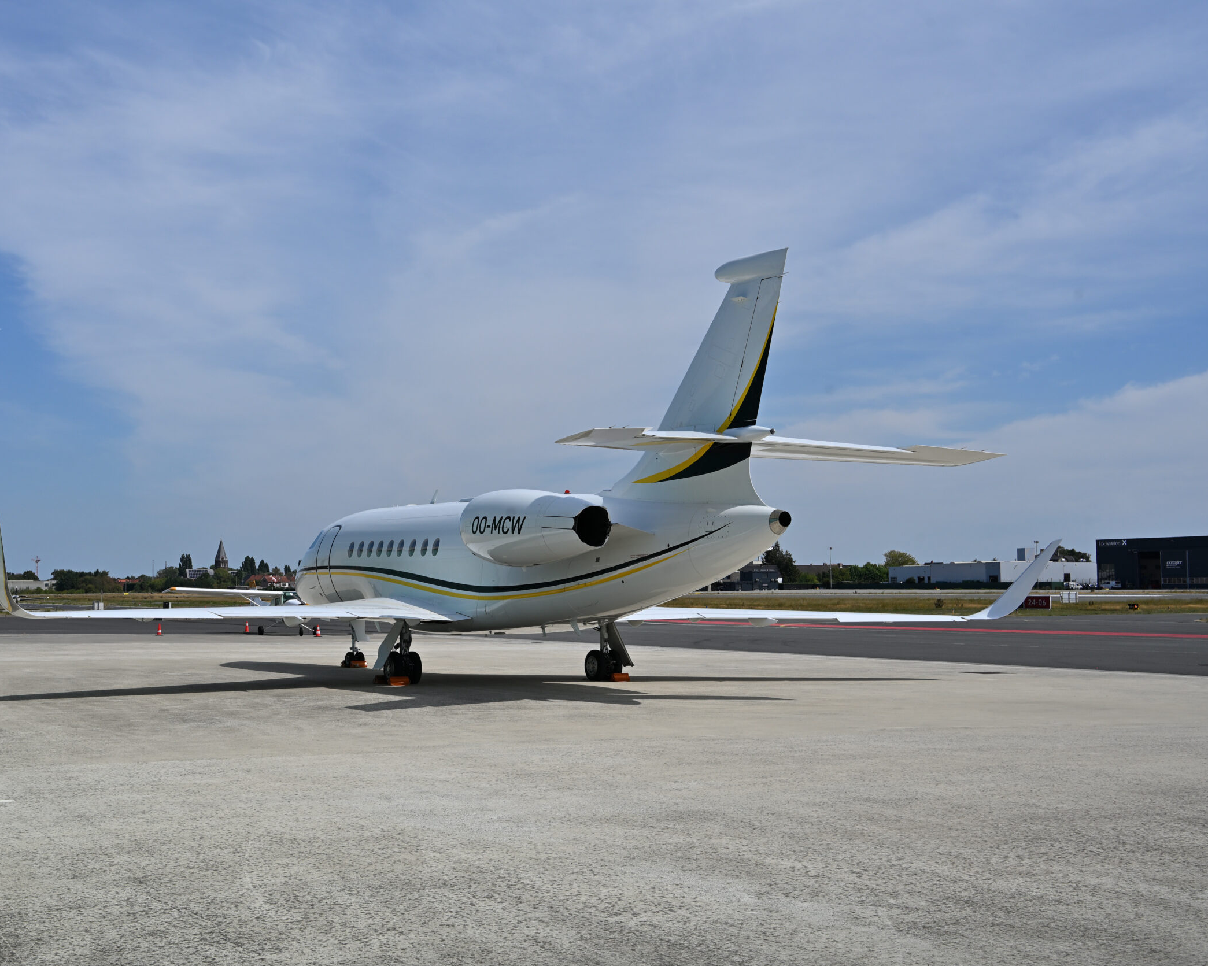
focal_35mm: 46
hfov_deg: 40.2
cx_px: 484
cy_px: 475
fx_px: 1645
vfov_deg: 32.7
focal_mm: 40
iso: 200
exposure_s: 1/800
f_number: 11
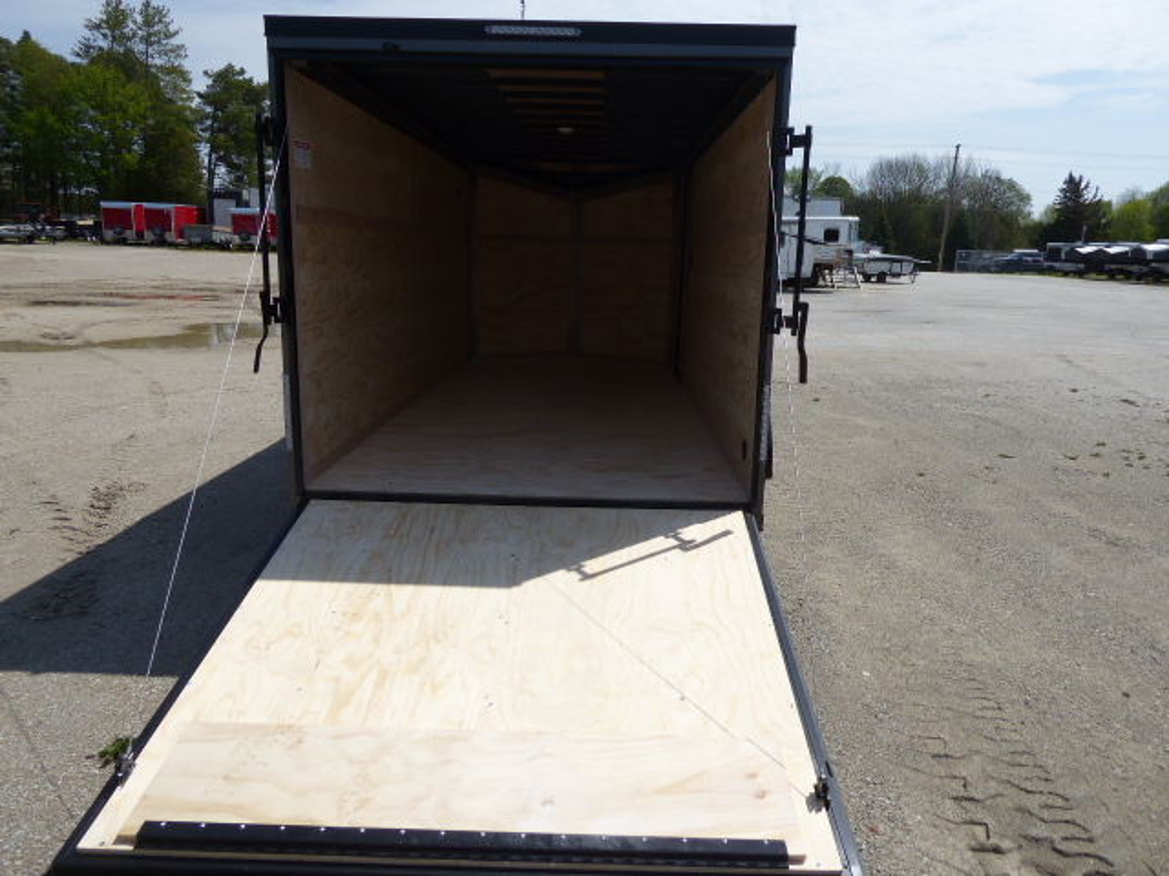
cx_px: 584
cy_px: 438
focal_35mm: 24
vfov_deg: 56.8
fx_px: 810
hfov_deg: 71.6
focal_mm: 4.3
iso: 80
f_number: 3.3
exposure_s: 1/1600
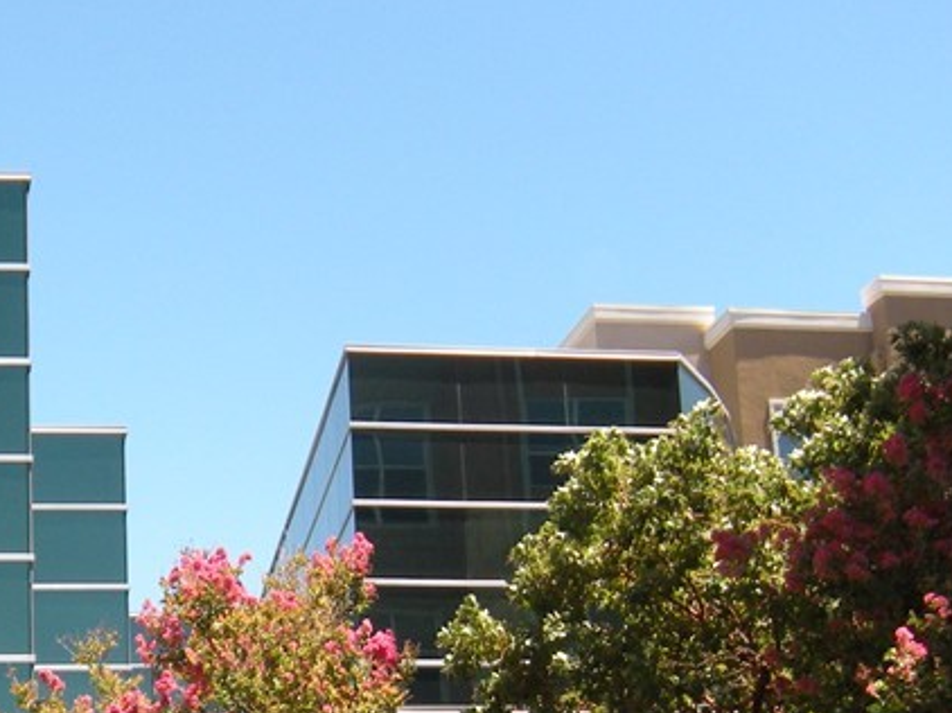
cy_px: 627
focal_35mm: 85
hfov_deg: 22.5
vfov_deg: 17.1
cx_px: 115
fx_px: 2336
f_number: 3.8
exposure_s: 1/327
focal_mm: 5.9
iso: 89
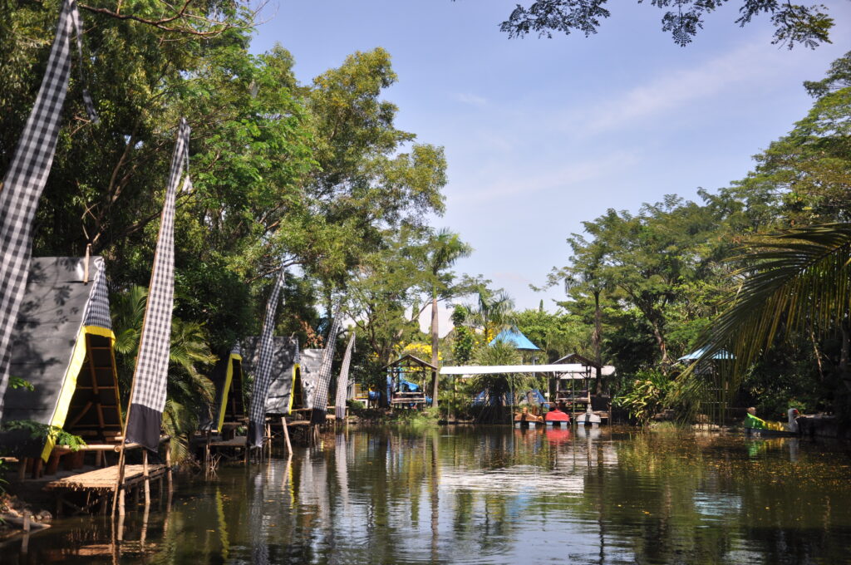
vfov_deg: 34.1
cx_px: 426
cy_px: 282
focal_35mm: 39
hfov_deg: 49.6
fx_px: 921
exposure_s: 1/1000
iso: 200
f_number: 4
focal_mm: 26
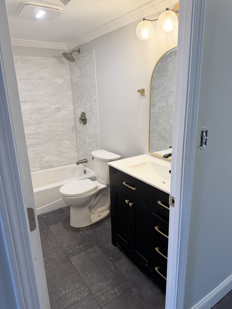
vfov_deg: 71.6
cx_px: 116
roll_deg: +1.7
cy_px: 154
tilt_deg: -16.2
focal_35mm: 24
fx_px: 214
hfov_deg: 56.8
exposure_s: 1/120
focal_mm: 6.76
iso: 160
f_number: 1.78
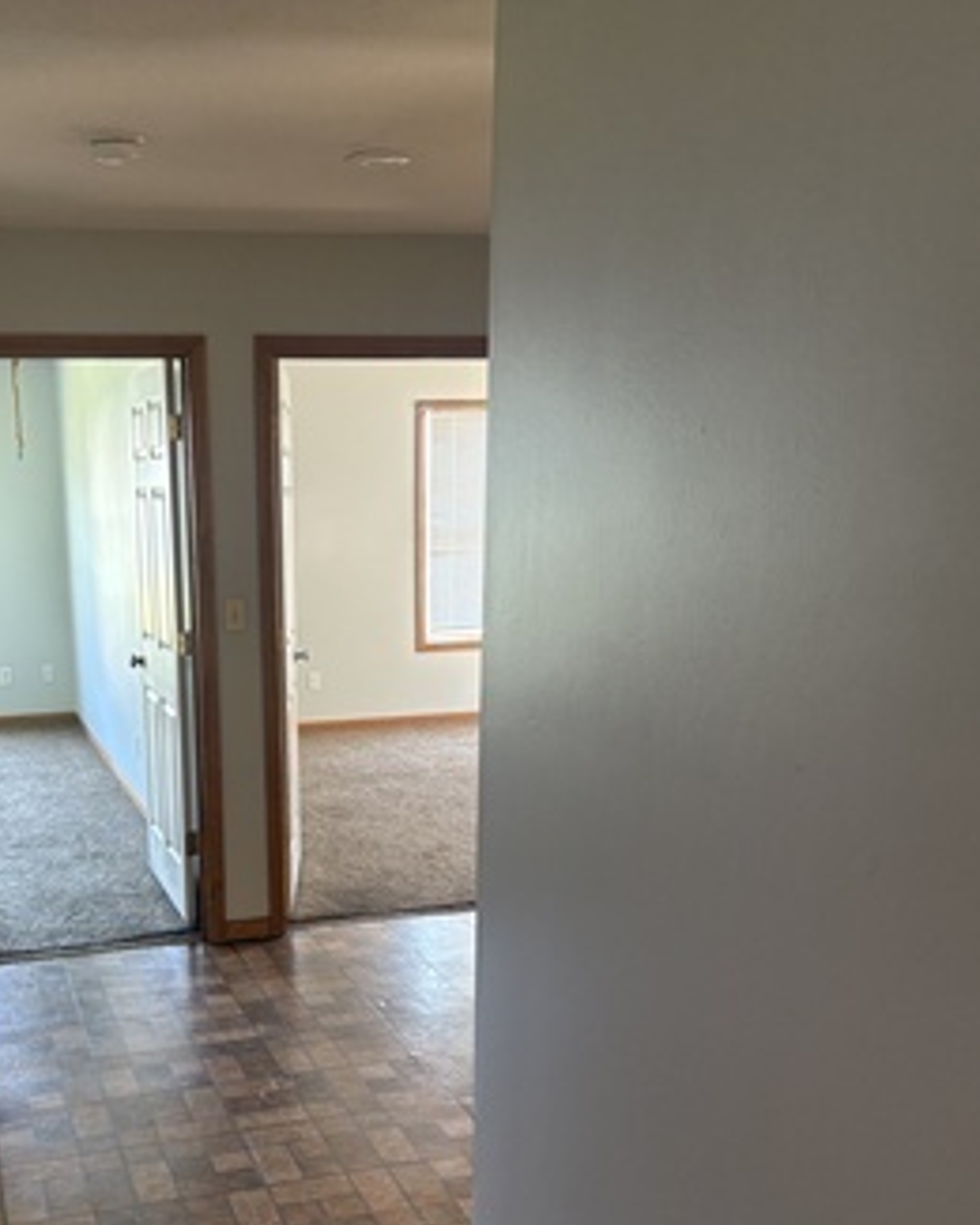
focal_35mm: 39
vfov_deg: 46.1
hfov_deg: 37.6
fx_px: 1414
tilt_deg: -10.0
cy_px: 818
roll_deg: +0.9
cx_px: 296
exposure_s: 1/60
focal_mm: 5.96
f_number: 1.6
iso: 160
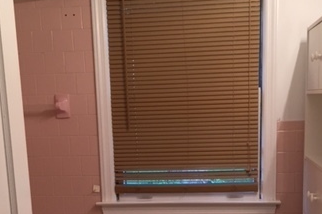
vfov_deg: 21.7
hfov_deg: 33.4
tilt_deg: -10.8
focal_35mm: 60
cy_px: 216
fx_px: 536
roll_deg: +3.2
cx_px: 158
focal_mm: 4.15
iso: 40
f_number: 2.2
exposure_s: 1/30
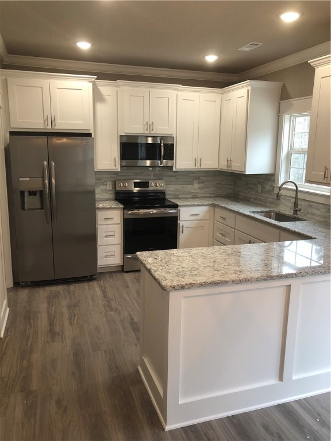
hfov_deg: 49.7
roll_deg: -0.9
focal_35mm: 28
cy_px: 220
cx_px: 166
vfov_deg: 63.4
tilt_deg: -13.3
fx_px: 357
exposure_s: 1/30
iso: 32
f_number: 1.8
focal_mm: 4
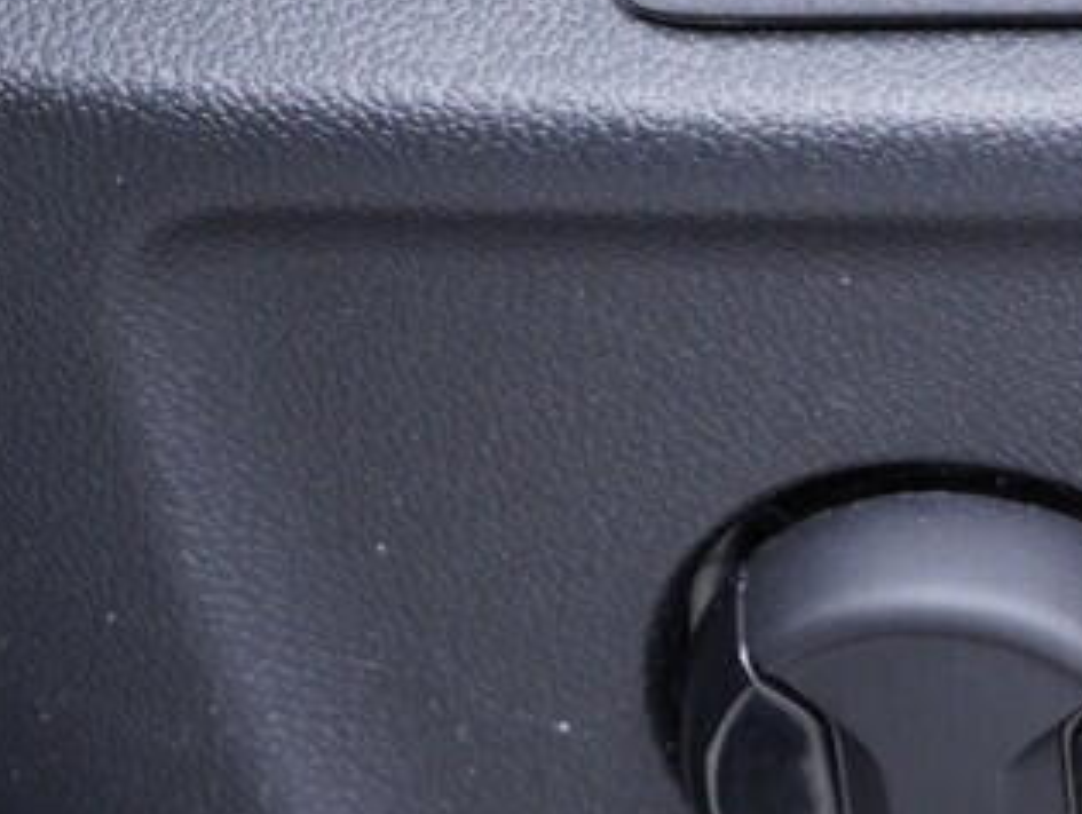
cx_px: 1683
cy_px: 247
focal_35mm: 158
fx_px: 4944
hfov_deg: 11.9
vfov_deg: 9.4
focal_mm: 24
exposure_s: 1/40
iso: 320
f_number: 2.8
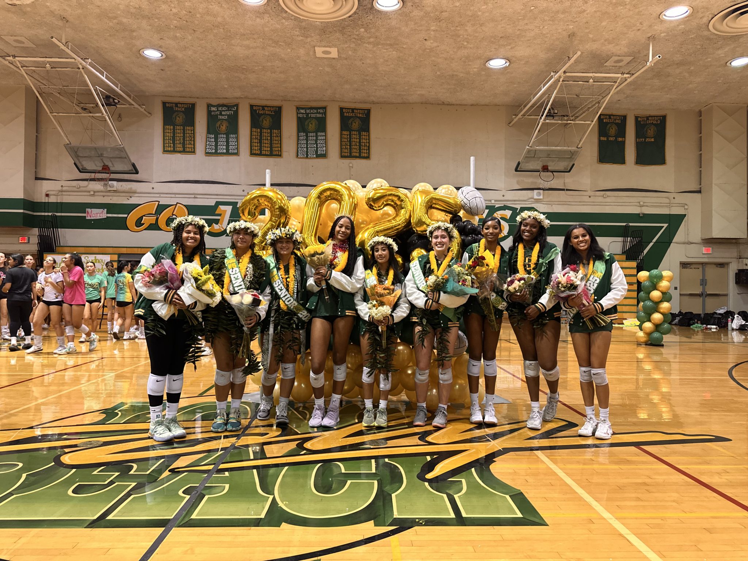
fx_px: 519
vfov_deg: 56.8
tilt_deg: +1.3
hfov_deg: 71.6
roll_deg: -1.0
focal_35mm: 24
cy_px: 280
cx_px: 374
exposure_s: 1/60
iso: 320
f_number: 1.78
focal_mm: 6.86
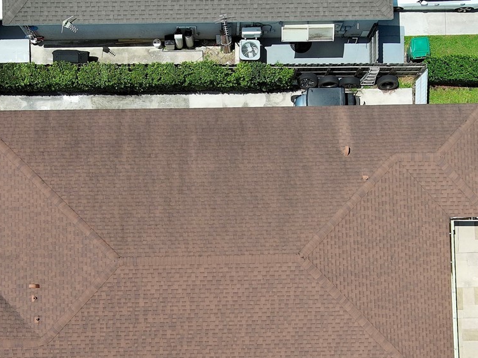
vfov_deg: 23.1
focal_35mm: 63
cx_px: 238
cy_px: 251
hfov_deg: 30.7
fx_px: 870
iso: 100
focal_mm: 10.57
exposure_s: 1/1799
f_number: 2.8
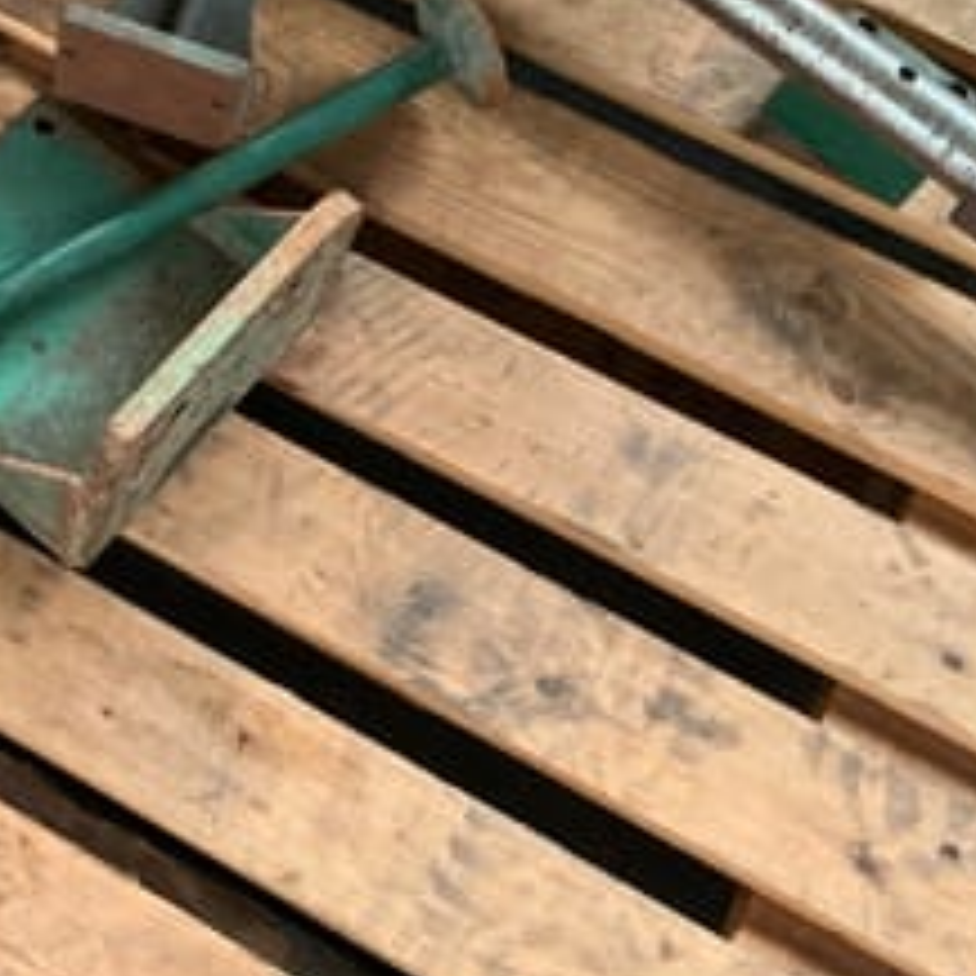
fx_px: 1818
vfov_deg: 29.8
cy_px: 299
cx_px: 4
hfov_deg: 28.3
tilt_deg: -67.3
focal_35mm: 57
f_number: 1.8
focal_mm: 3
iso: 250
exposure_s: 1/60
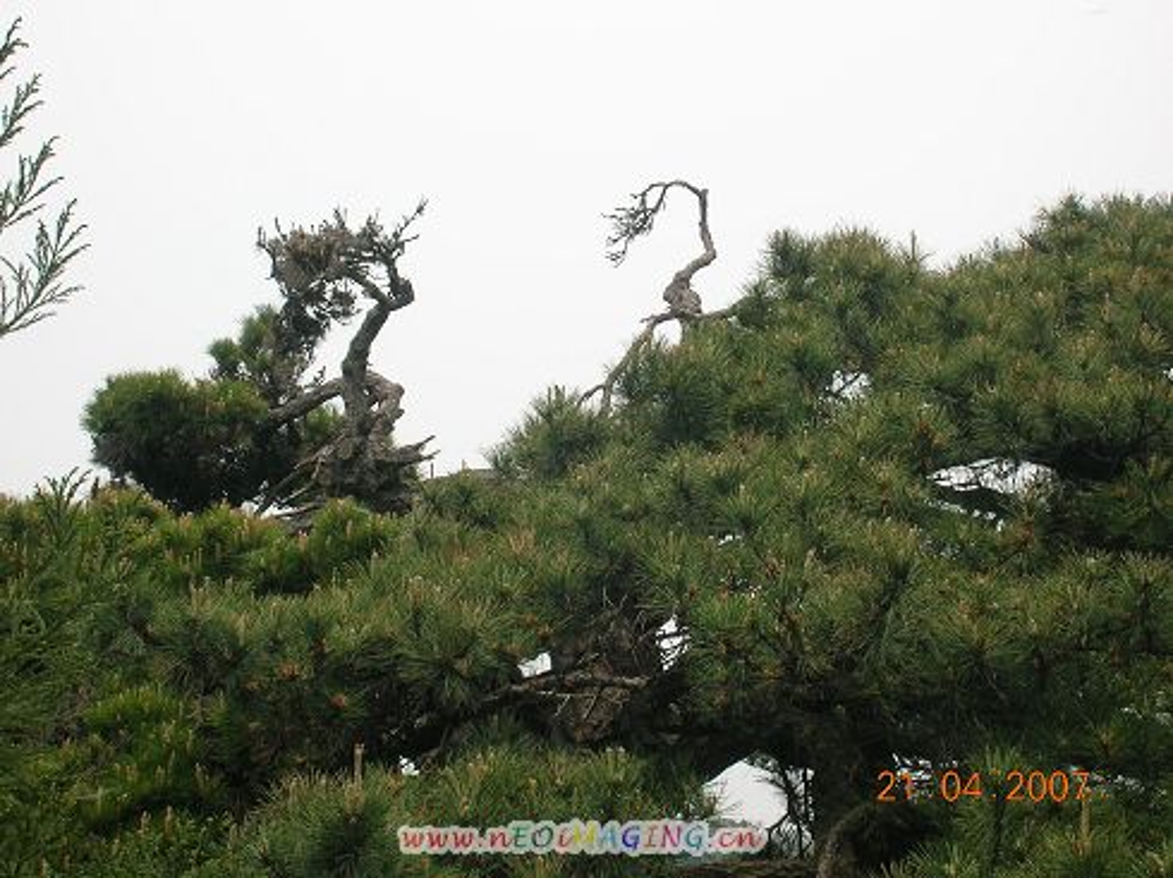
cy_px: 439
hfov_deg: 23.8
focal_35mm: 82
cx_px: 586
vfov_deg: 18.0
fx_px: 2777
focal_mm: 13.6
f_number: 7.2
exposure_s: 1/111
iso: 50
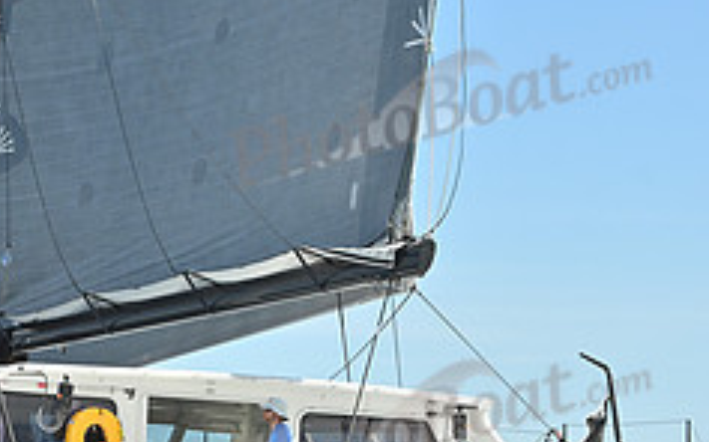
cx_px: 78
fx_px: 3381
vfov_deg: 7.5
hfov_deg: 11.9
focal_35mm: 175
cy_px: 309
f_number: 7.1
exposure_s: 1/1000
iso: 250
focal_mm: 70
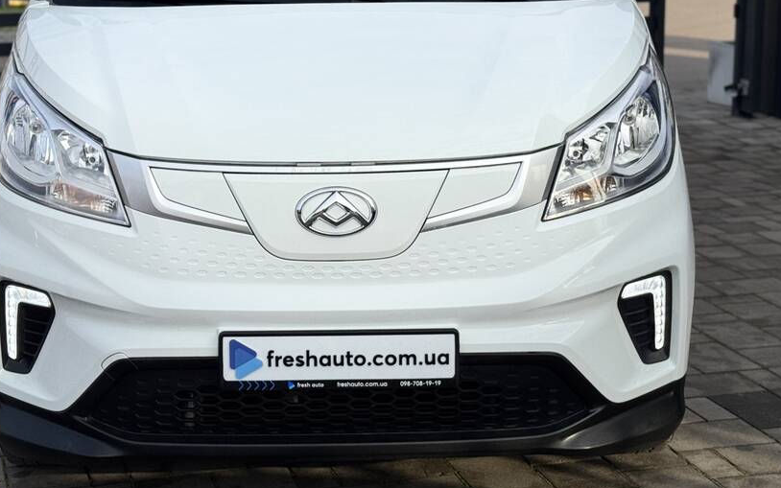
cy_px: 120
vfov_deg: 17.3
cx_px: 346
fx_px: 1597
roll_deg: +0.6
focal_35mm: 75
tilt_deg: -10.3
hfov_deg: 27.5
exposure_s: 1/5848
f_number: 1.78
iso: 64
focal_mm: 6.76
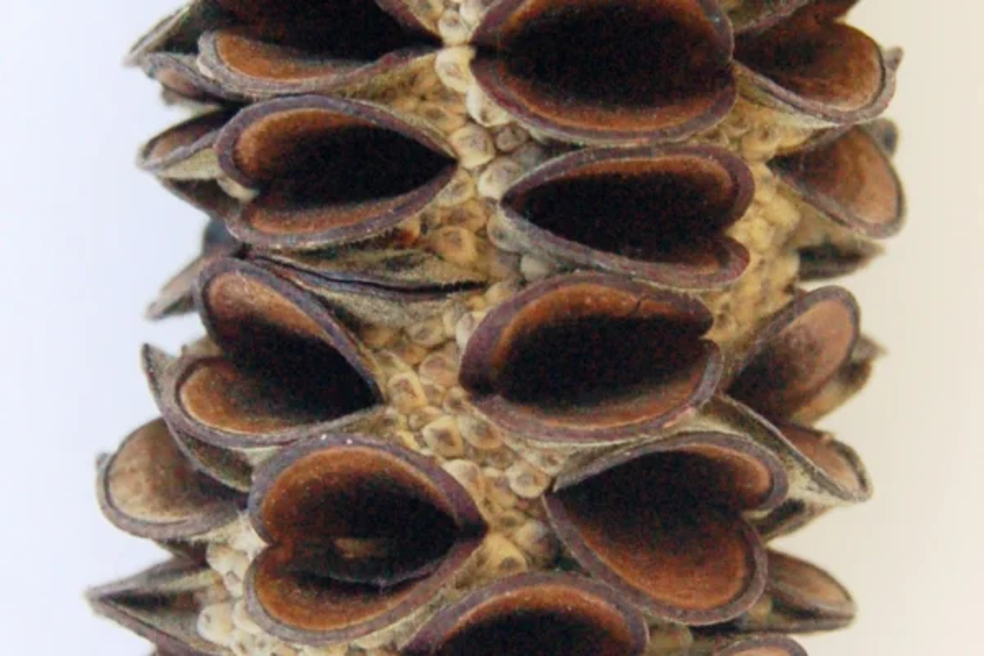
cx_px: 492
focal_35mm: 48
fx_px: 1312
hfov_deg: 41.1
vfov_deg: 28.1
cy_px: 328
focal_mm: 32
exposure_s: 1/160
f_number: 6.3
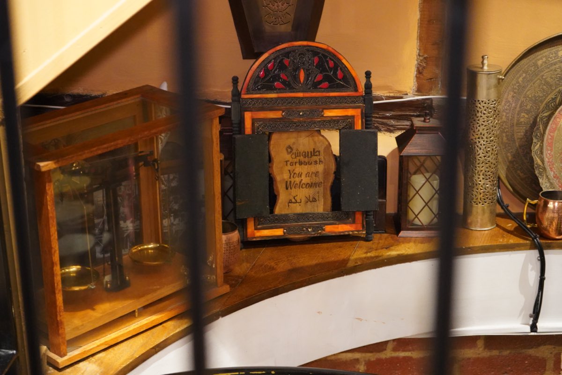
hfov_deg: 28.8
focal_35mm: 70
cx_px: 281
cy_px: 188
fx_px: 1093
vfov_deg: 19.5
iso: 12800
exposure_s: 1/50
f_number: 5.6
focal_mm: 70
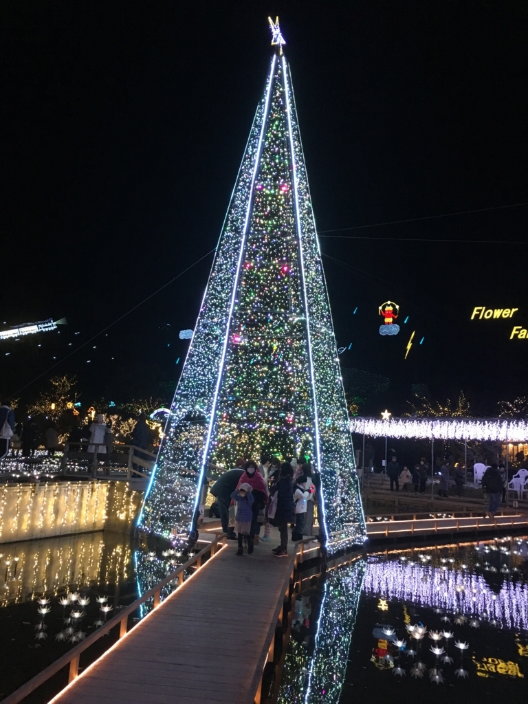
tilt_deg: +9.9
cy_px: 352
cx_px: 264
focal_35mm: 29
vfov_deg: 61.7
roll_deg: -2.7
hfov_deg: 48.2
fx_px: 590
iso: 200
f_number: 2.2
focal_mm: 4.15
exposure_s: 1/30
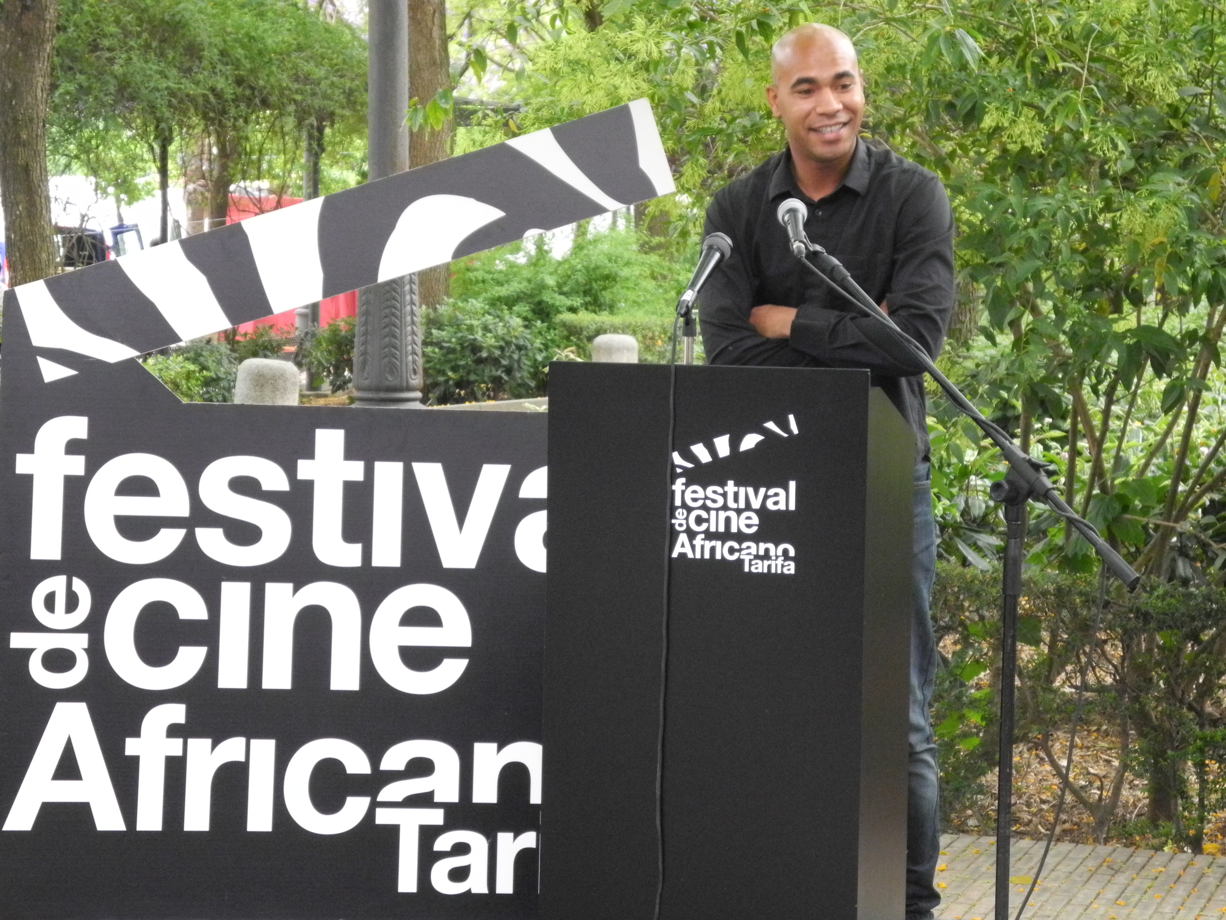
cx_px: 613
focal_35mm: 105
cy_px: 460
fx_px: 3719
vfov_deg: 14.1
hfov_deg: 18.7
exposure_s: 1/75
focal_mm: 22.5
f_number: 4.5
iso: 800
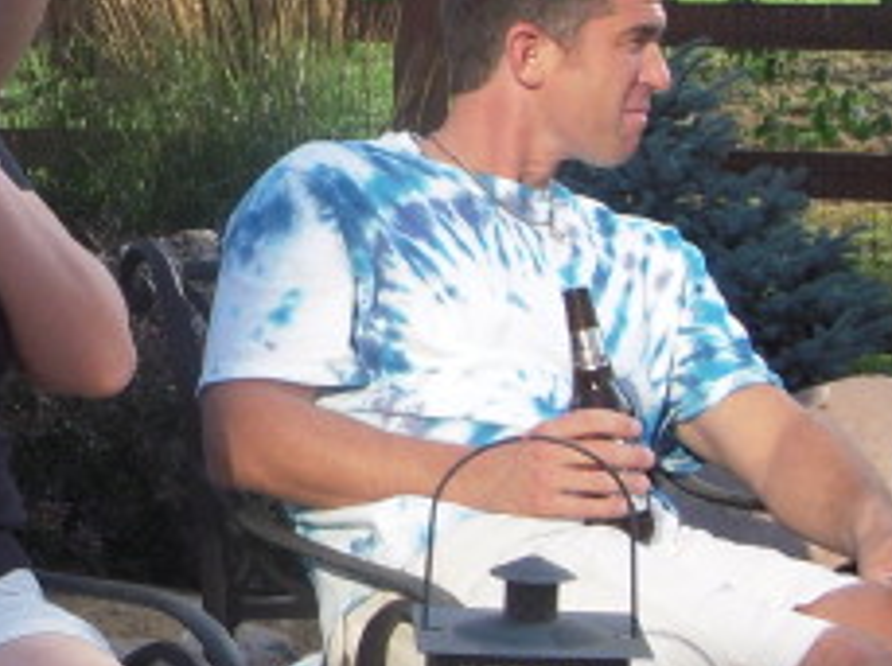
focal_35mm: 133
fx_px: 3422
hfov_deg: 14.4
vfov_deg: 11.1
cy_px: 74
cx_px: -167
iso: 100
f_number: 3.3
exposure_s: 1/320
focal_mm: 6.3
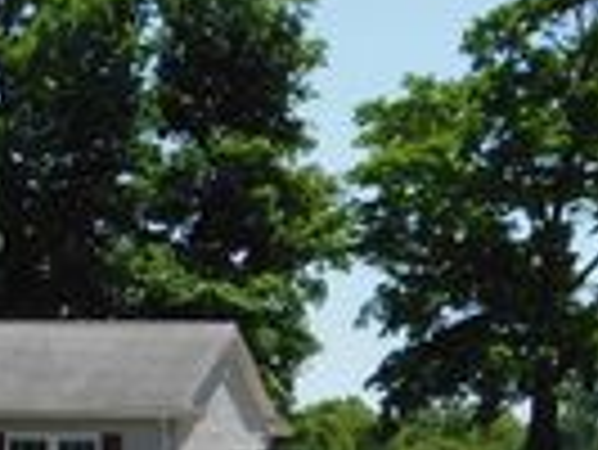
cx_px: 22
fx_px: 5205
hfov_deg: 6.6
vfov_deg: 4.9
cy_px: 340
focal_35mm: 301
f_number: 4.4
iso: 125
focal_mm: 14.2
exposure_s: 1/800
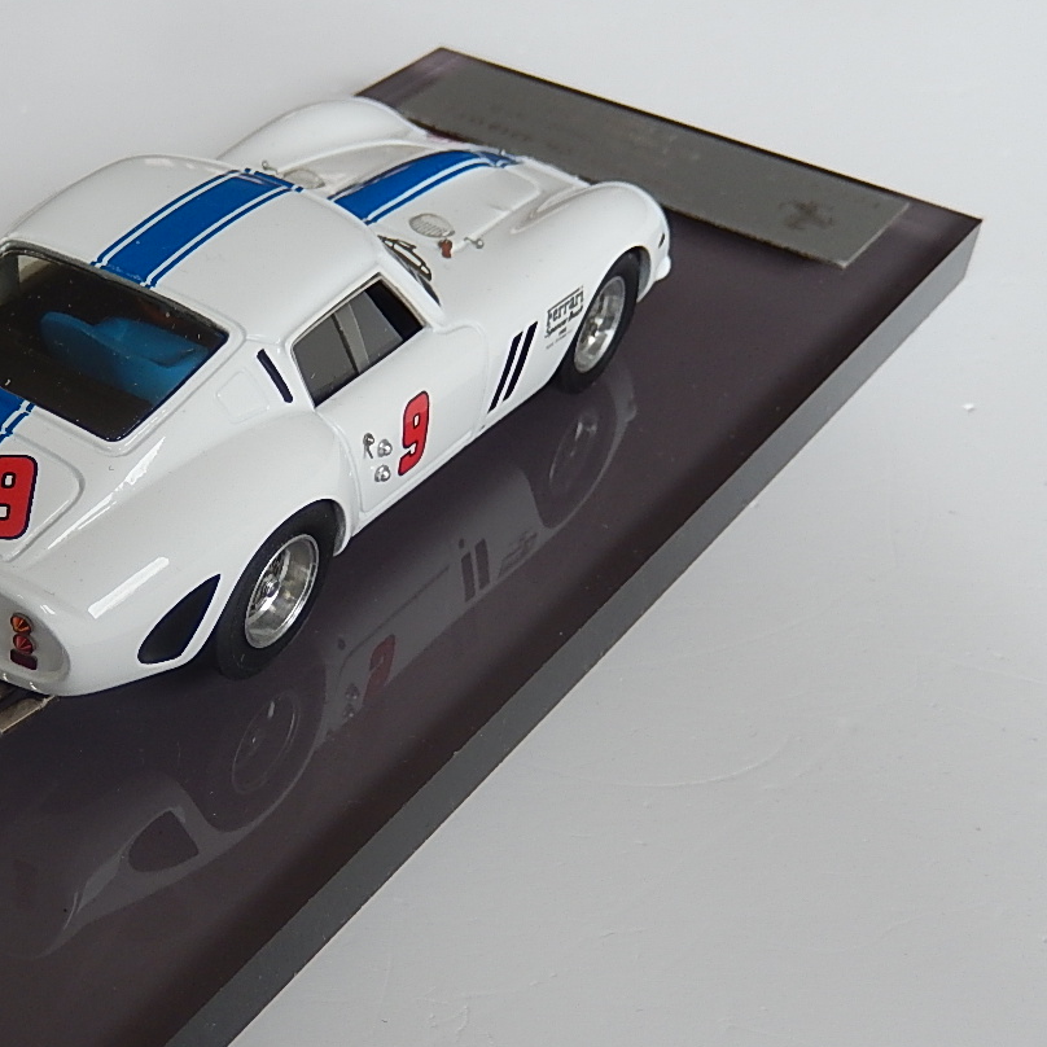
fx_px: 1916
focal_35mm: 56
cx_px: 135
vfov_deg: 30.5
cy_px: 604
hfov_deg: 29.5
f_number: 3.8
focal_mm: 5.7
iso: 125
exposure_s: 1/60
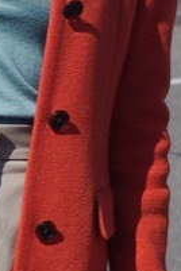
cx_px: -142
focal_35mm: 279
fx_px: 2104
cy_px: 119
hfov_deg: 4.9
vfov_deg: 7.4
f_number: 2.8
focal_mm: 18.3
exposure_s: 1/1000
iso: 160
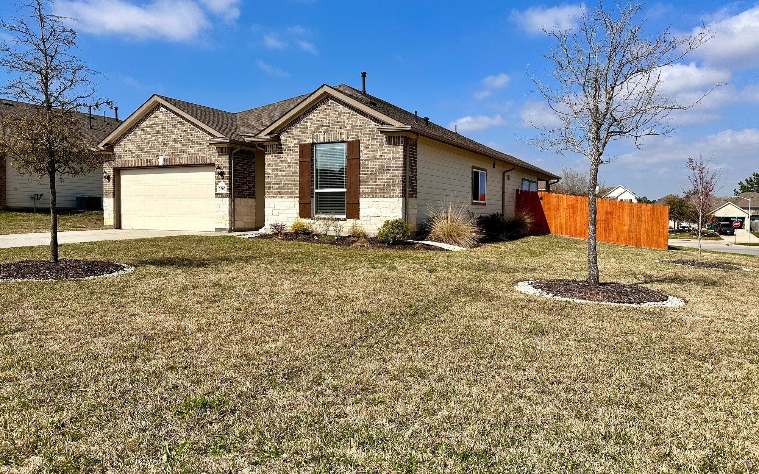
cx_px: 382
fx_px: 538
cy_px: 230
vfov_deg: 47.6
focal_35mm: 26
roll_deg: -0.6
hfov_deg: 70.4
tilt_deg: -2.2
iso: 80
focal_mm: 6.86
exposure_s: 1/7576
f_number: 1.78
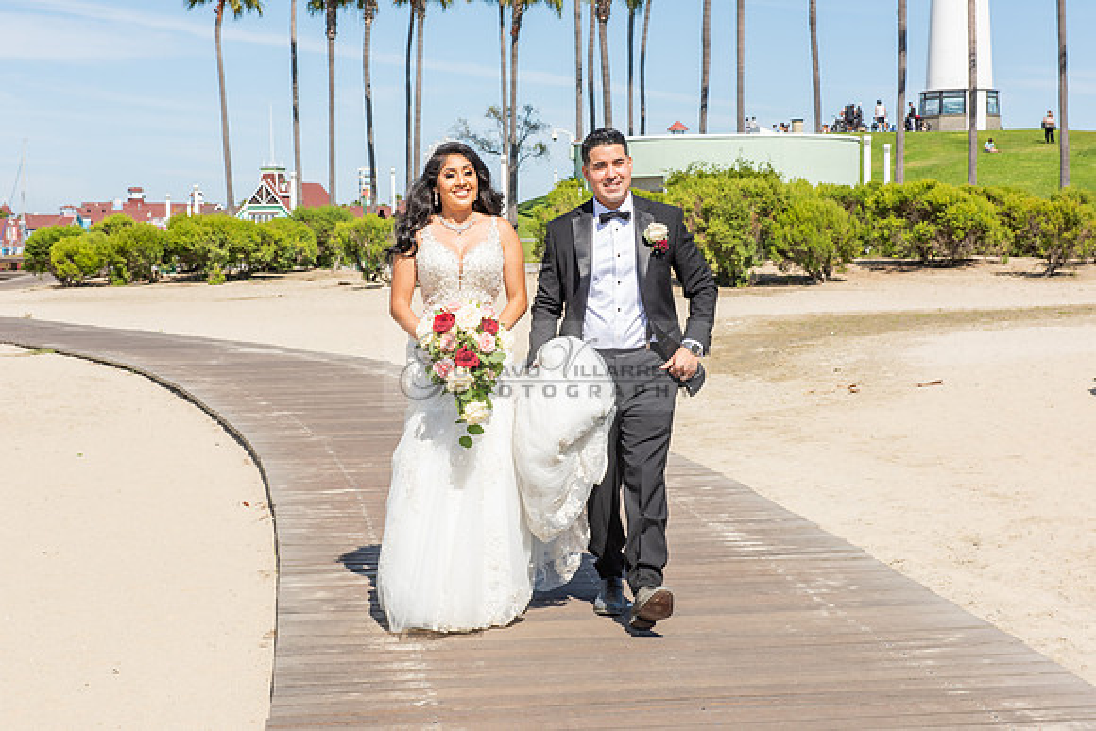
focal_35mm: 70
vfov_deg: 19.5
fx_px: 2132
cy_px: 366
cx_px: 548
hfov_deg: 28.8
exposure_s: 1/250
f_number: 14
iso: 200
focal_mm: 70
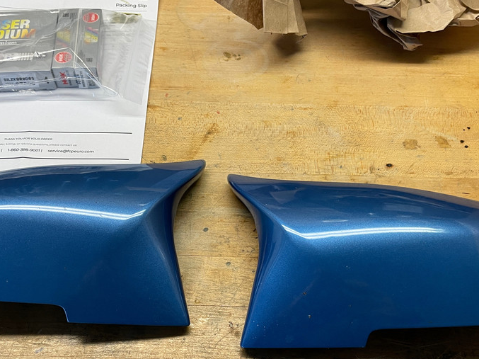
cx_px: 215
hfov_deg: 45.7
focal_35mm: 41
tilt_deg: -54.3
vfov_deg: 34.9
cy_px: 232
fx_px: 567
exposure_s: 1/60
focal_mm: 4.2
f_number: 1.6
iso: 80
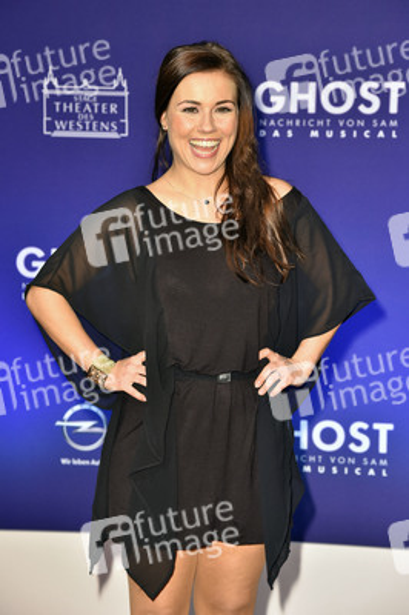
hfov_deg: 15.9
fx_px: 1468
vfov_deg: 23.7
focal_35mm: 86
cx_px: 204
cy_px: 308
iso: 800
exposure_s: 1/160
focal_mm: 86
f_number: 6.3
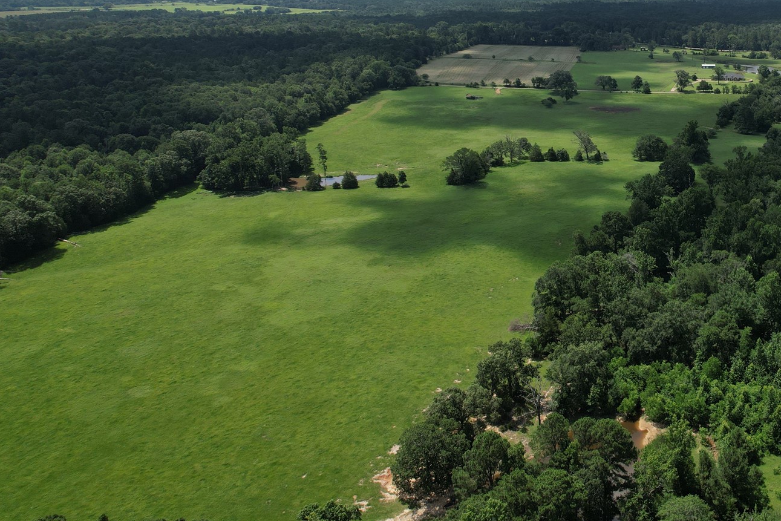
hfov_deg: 48.4
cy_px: 91
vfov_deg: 34.6
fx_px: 803
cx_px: 647
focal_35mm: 37
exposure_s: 1/2500
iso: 120
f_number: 2.8
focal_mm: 8.38
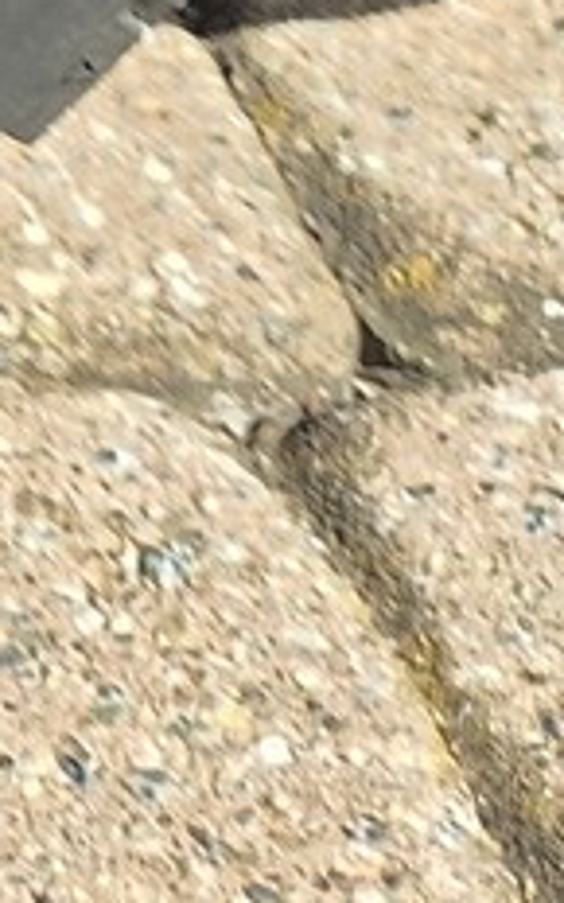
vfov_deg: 8.4
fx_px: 5214
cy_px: -1724
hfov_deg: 5.3
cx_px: -1902
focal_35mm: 212
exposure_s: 1/656
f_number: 1.8
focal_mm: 5.4
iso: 25
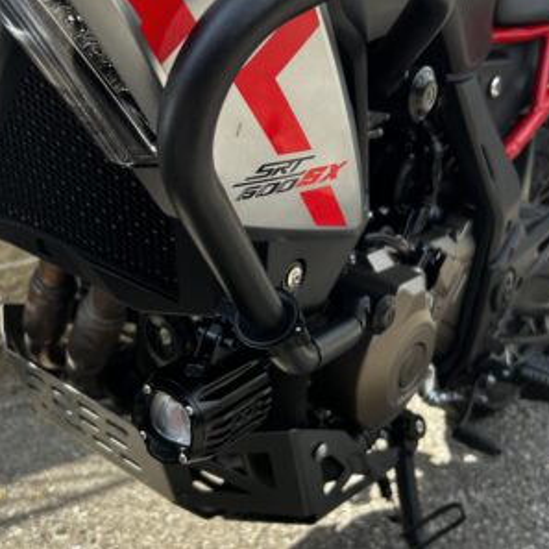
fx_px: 556
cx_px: 266
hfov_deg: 52.5
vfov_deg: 52.5
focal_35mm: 31
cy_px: 274
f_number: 1.5
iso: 50
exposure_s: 1/833
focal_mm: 5.7
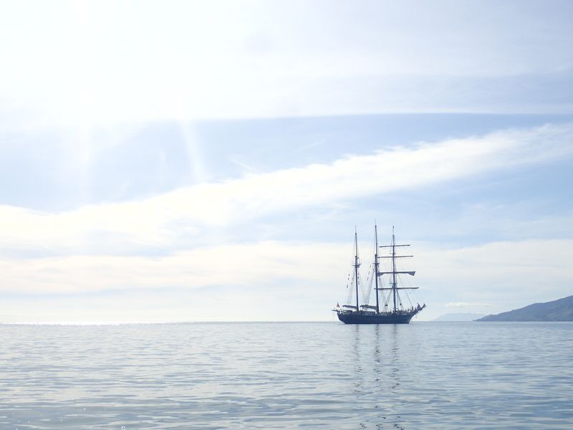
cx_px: 286
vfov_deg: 25.7
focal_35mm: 57
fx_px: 944
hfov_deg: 33.8
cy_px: 215
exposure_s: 1/125
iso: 100
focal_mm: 10.29
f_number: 14
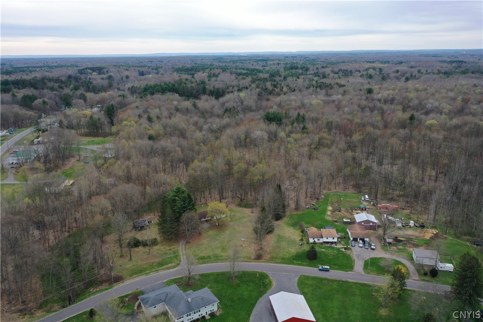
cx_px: 242
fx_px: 376
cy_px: 161
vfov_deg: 46.4
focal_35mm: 28
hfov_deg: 65.5
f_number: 2.8
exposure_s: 1/1000
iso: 100
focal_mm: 10.26
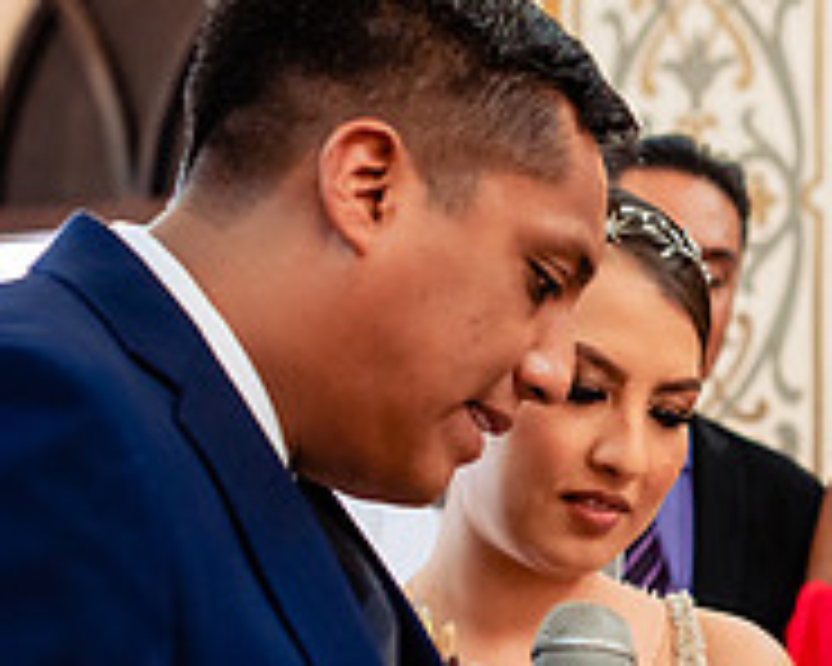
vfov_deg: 14.9
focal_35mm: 103
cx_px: 850
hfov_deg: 18.1
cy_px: 511
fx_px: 2536
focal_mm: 35
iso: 1250
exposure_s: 1/100
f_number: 2.8
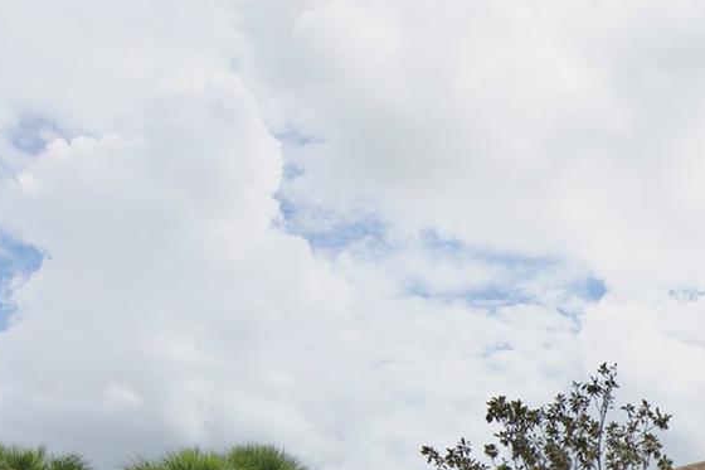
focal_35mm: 60
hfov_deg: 29.2
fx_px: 1175
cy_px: 568
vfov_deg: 21.0
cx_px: 828
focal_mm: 14
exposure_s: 1/250
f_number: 9
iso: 100
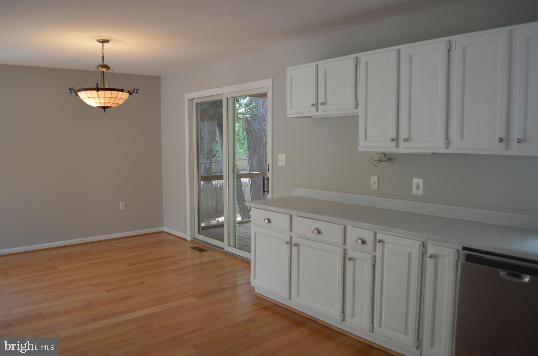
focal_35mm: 27
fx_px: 403
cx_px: 269
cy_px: 178
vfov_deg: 47.7
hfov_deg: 67.5
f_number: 4
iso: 500
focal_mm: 18
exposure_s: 1/60
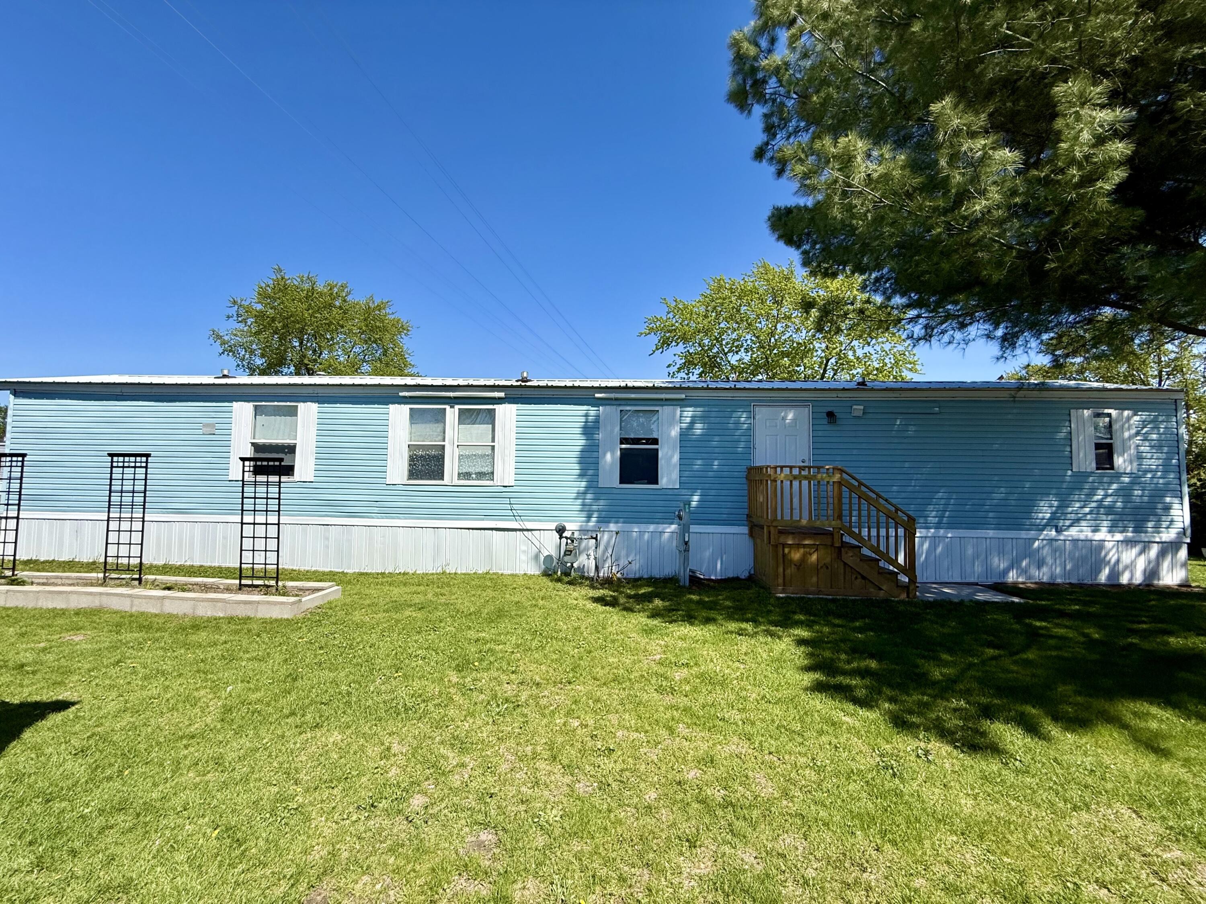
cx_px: 603
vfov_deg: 85.7
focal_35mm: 14
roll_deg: -1.1
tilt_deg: +4.4
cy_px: 452
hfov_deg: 102.1
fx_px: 488
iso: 50
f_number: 2.2
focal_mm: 2.22
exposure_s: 1/2506
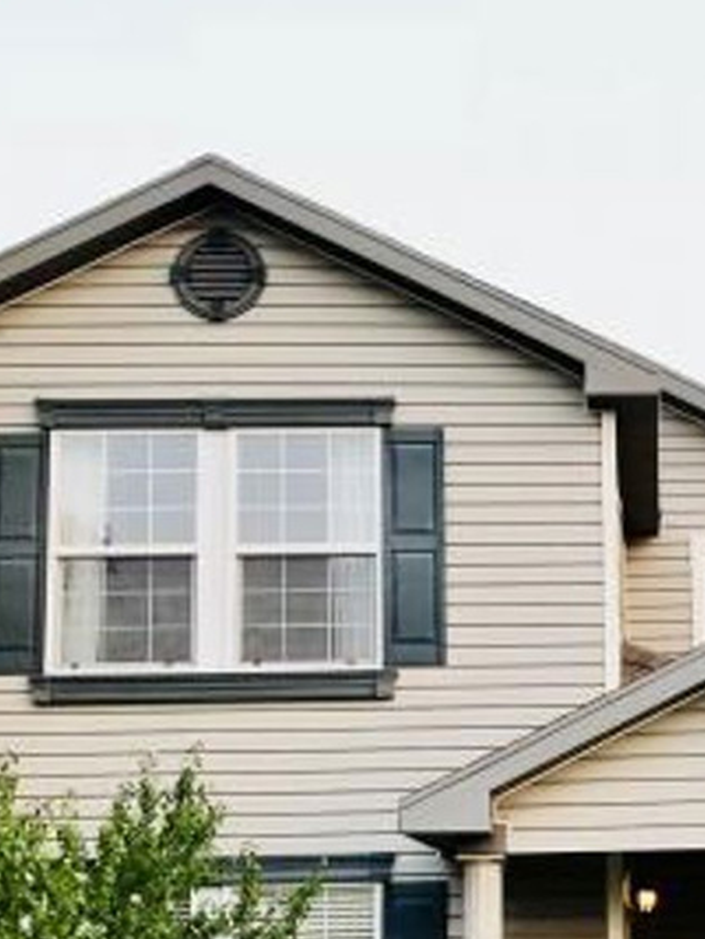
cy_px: 739
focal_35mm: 67
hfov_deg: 21.0
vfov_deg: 28.4
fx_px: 1819
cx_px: 742
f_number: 1.8
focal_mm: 3.99
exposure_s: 1/60
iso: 25
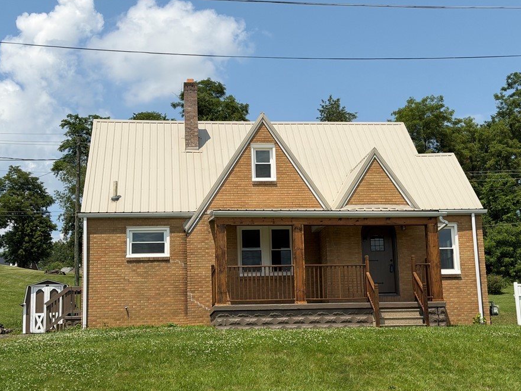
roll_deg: +1.0
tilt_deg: +10.5
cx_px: 293
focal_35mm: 56
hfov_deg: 34.3
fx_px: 843
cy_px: 210
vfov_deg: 26.1
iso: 64
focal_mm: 6.76
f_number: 1.78
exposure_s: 1/7143
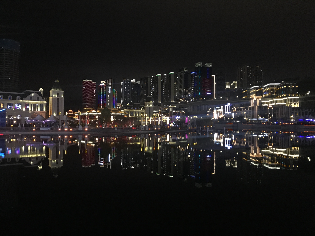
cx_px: 158
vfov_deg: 49.7
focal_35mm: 28
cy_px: 118
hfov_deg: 63.4
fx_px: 255
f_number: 1.8
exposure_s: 1/9
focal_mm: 3.99
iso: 100
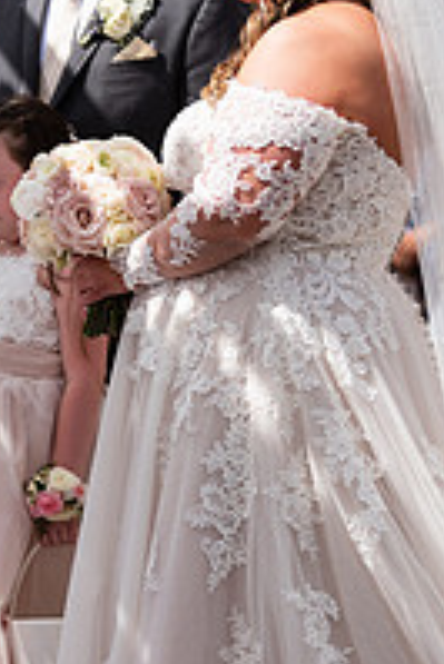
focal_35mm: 194
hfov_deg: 7.1
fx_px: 3582
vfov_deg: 10.6
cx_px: 50
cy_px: 384
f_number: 2.8
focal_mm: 86
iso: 64
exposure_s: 1/2000
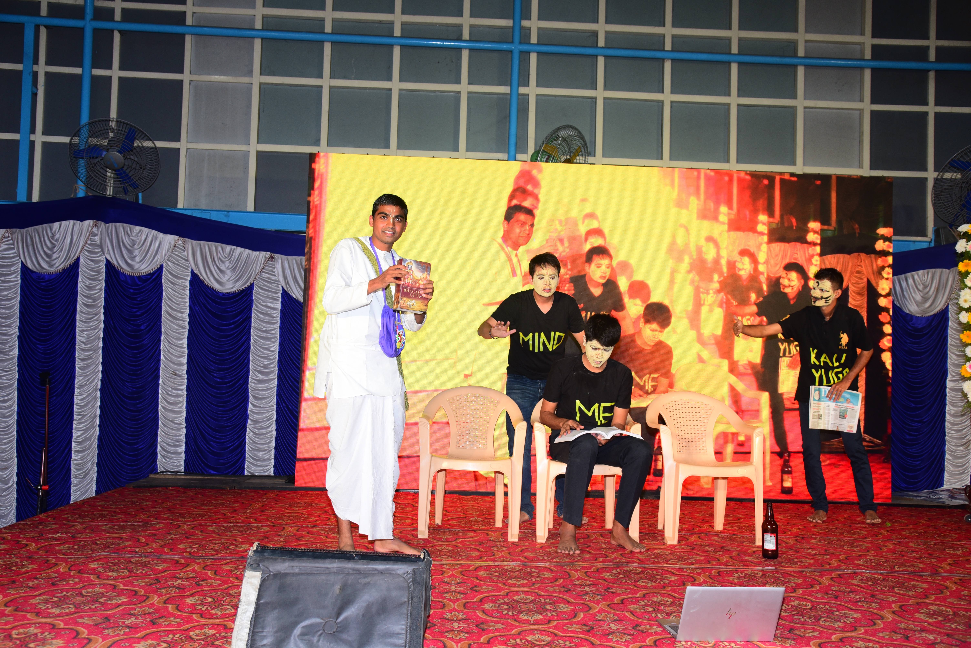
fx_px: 863
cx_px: 486
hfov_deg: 58.7
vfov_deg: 41.1
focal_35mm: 32
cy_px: 324
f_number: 6.3
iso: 800
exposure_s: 1/125
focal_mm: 32
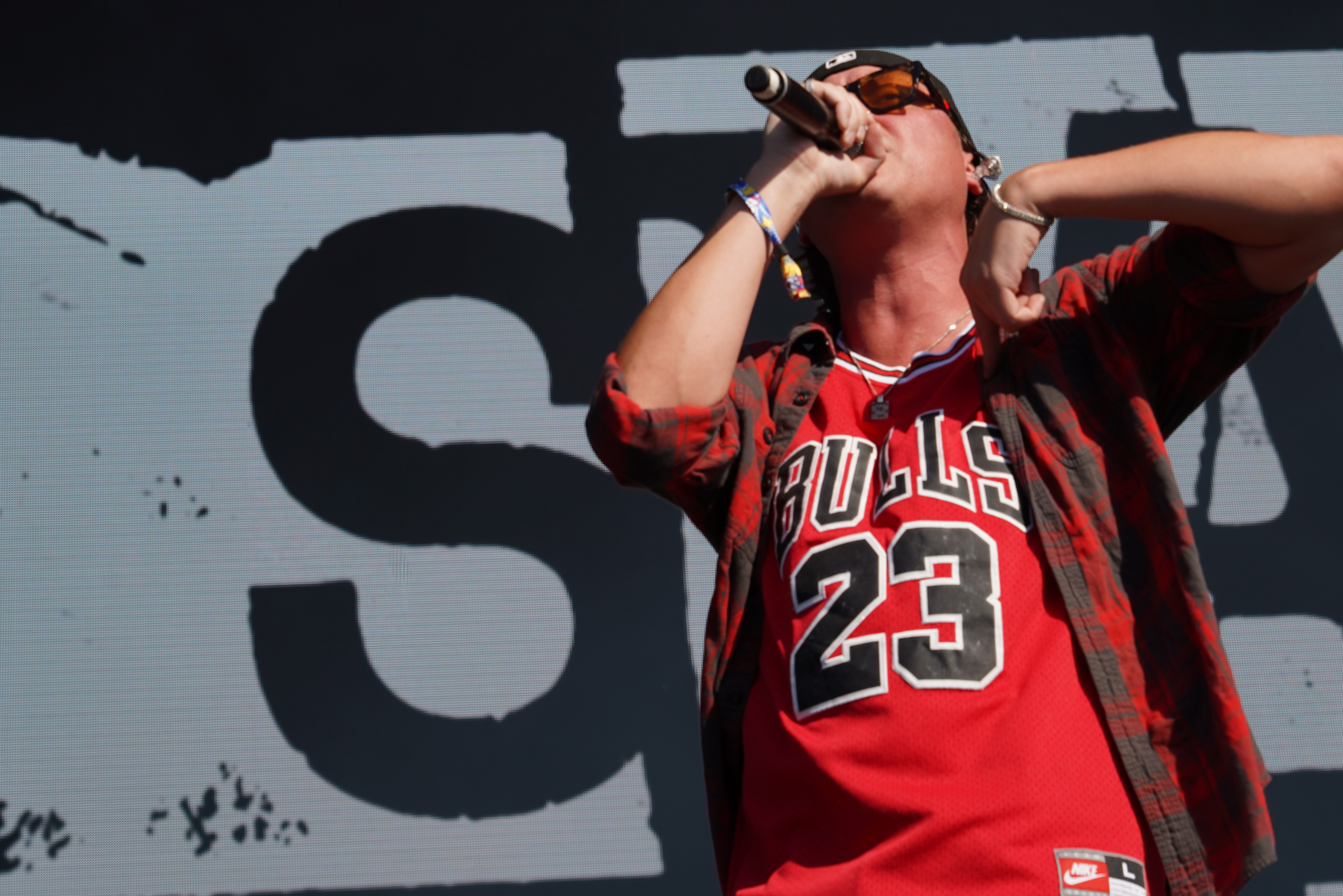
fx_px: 4588
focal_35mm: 123
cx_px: 792
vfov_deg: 11.1
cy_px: 325
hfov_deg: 16.6
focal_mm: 94
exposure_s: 1/400
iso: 100
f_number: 8
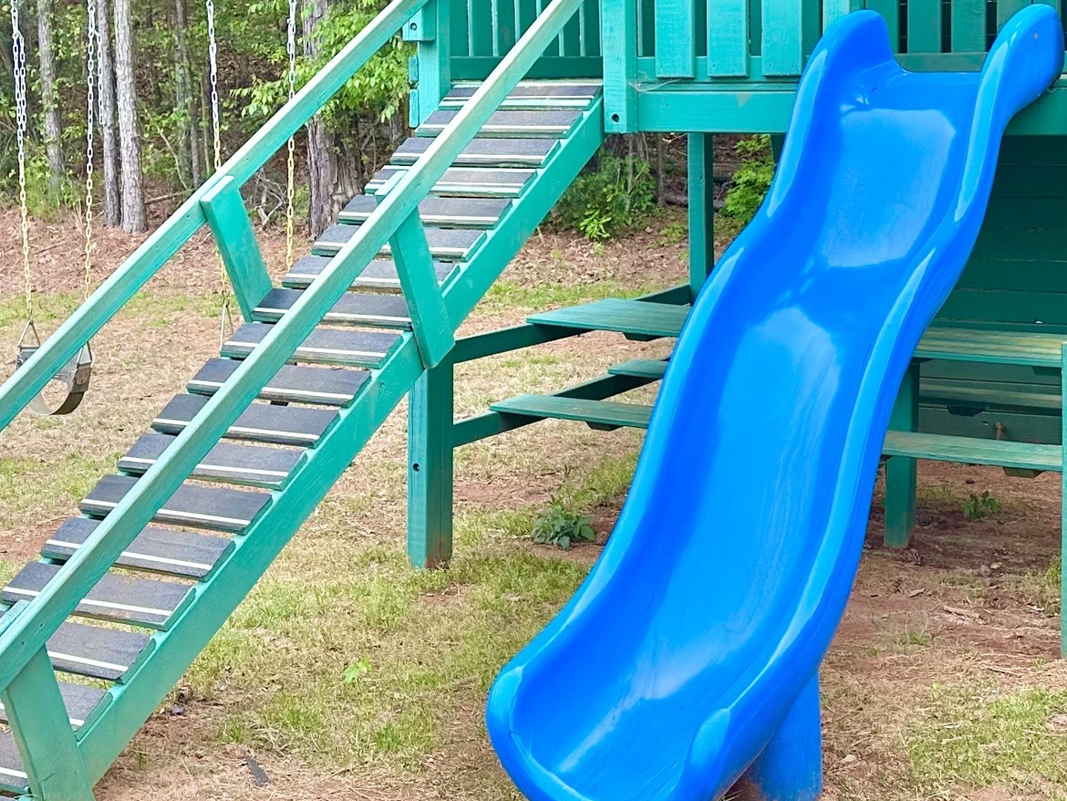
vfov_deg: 22.9
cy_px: 140
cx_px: 350
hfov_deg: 30.5
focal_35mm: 63
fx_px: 1942
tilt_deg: -1.6
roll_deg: +0.7
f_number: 1.78
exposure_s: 1/642
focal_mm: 6.86
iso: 80
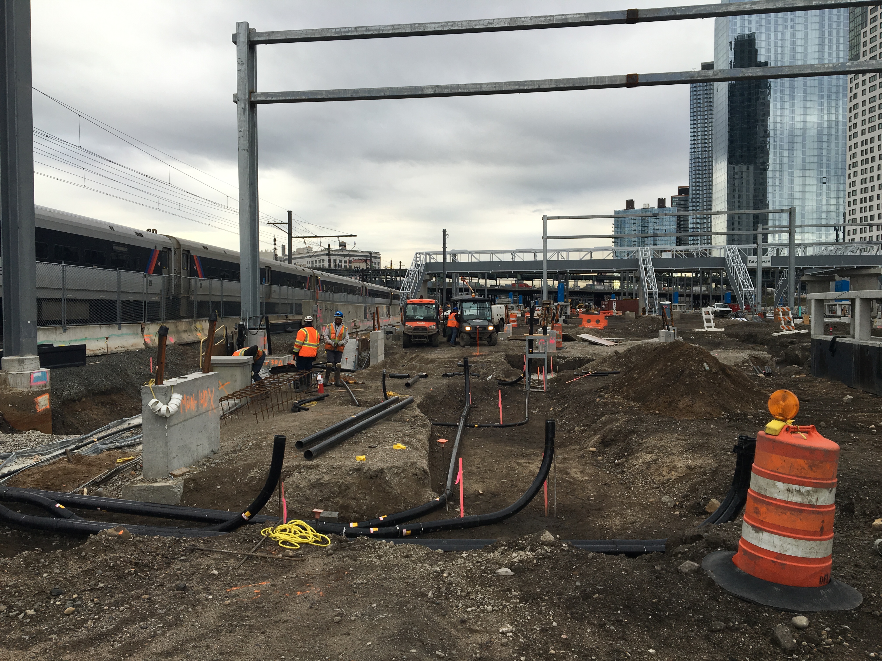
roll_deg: +0.0
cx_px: 441
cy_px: 330
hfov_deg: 61.7
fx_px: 739
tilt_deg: -1.6
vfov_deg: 48.2
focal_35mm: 29
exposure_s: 1/386
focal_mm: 4.15
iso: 25
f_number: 2.2
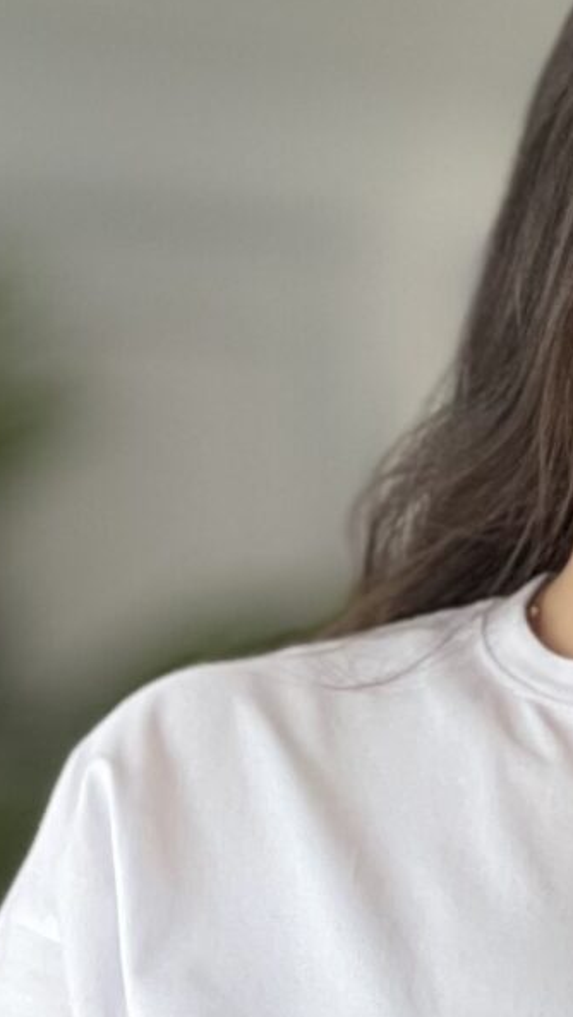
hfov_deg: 3.4
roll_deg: +3.6
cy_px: 1828
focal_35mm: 362
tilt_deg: -19.1
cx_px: 444
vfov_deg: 5.9
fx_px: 9768
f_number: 2.8
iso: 160
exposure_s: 1/100
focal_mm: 9
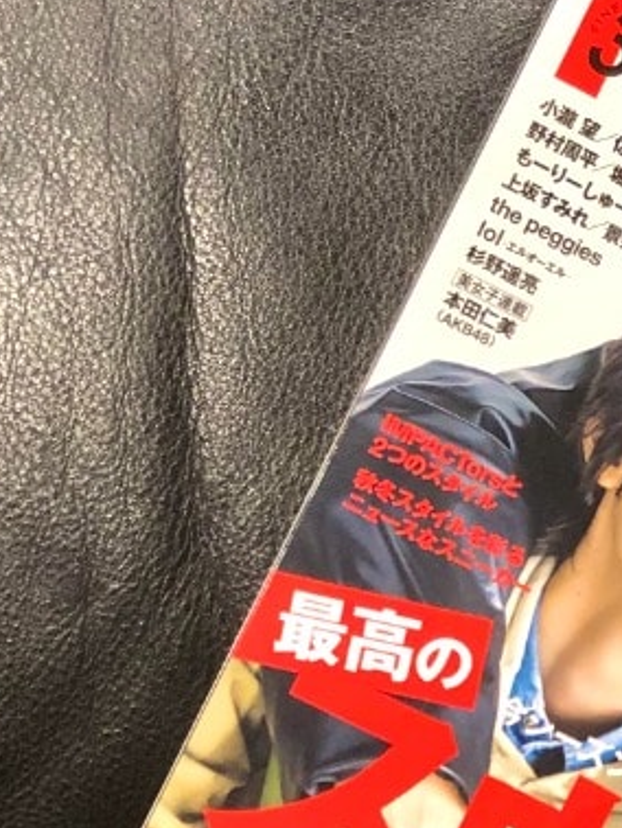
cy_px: 716
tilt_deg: -83.3
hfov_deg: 17.4
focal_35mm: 80
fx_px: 1914
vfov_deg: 23.8
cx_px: 784
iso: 40
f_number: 1.8
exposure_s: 1/20
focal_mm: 3.99
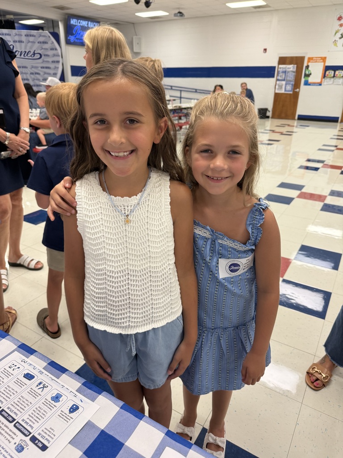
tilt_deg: -22.2
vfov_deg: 71.6
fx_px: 317
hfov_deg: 56.8
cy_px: 229
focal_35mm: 24
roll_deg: -1.6
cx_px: 172
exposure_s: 1/120
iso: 200
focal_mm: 6.76
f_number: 1.78
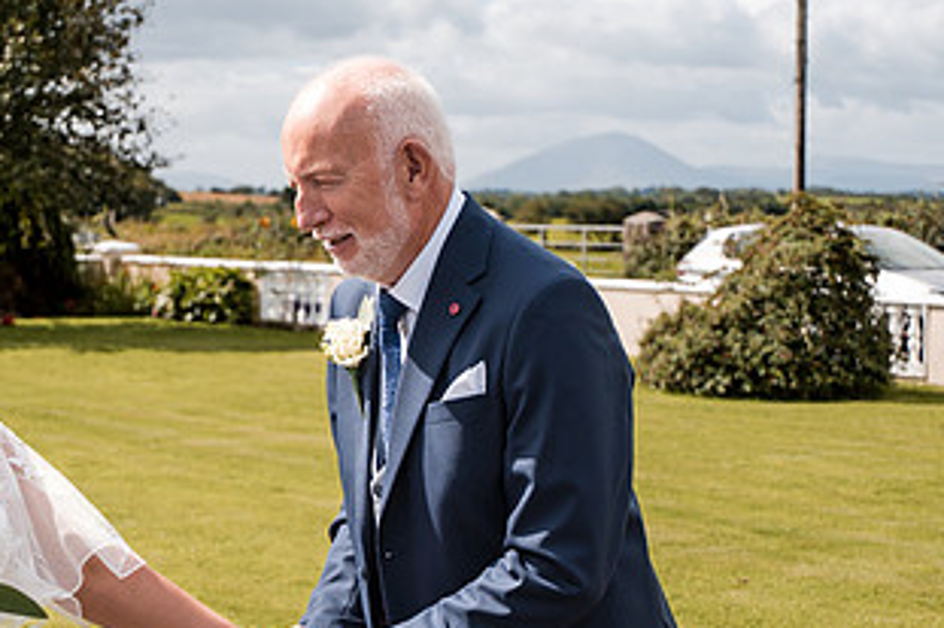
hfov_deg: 26.3
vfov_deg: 17.7
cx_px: 399
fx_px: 2018
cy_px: 299
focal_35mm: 77
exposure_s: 1/2500
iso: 100
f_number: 2.8
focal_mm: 28
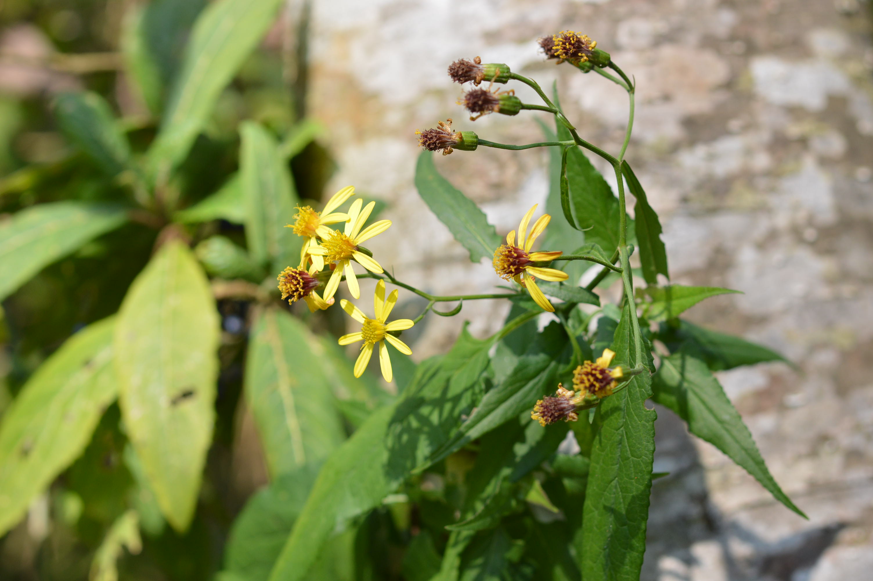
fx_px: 2181
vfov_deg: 15.2
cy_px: 290
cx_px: 436
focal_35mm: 90
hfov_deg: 22.6
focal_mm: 60
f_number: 5.6
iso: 320
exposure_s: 1/500
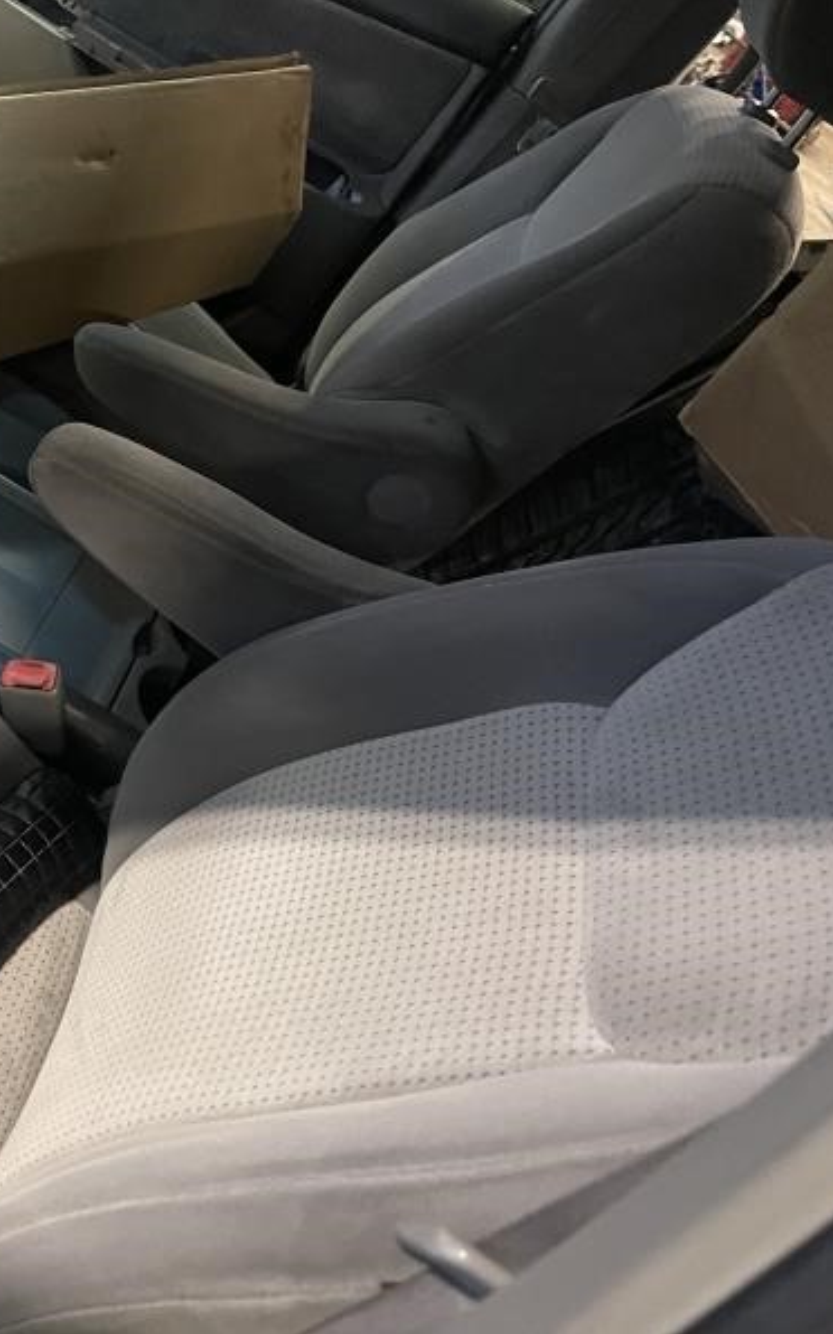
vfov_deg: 52.8
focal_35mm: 37
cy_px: 667
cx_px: 38
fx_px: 1345
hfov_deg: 32.2
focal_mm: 5.1
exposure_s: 1/30
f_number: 1.6
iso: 640
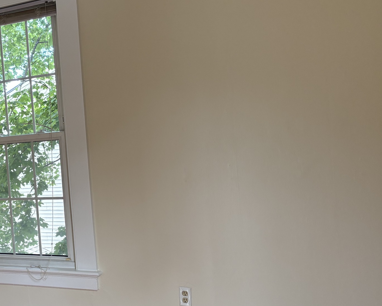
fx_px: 599
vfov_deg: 28.6
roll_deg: +5.0
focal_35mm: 53
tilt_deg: -1.6
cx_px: 19
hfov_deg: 33.0
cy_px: 156
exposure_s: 1/120
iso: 125
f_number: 1.6
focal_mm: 5.96
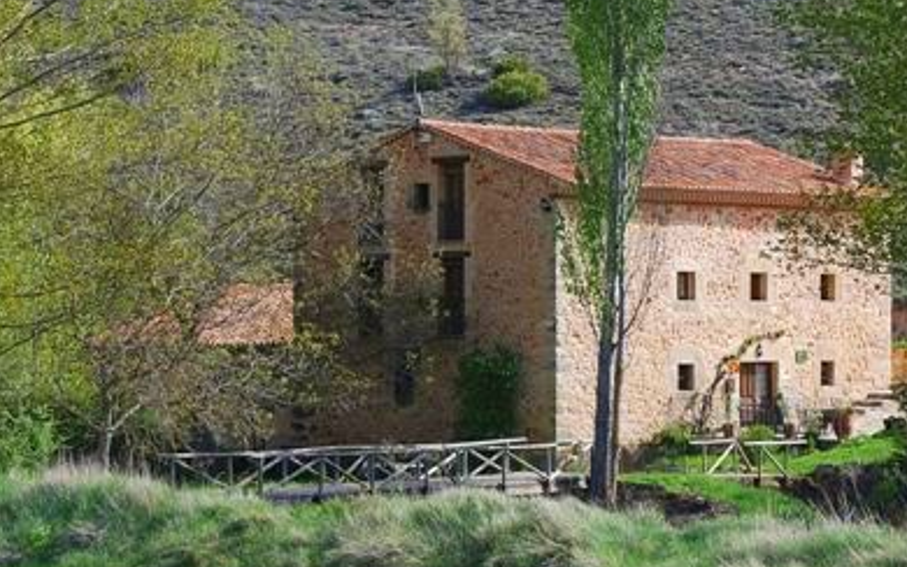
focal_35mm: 166
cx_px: 591
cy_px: 239
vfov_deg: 7.9
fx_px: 4104
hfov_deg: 12.6
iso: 200
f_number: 5.3
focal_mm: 66
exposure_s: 1/400
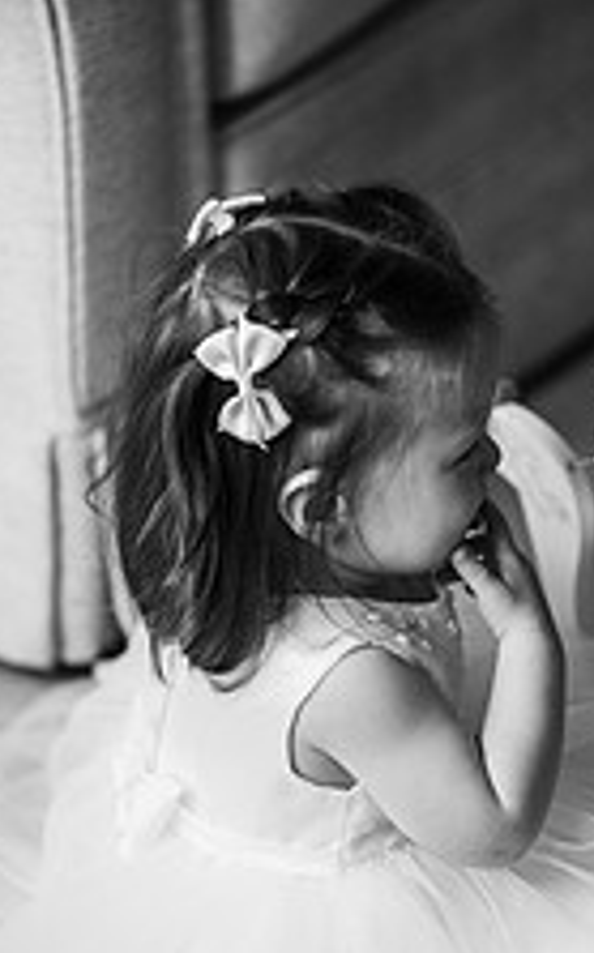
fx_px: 4542
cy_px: 534
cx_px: 404
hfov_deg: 7.5
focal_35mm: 175
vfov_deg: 12.0
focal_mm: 85
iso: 100
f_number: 1.8
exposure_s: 1/400
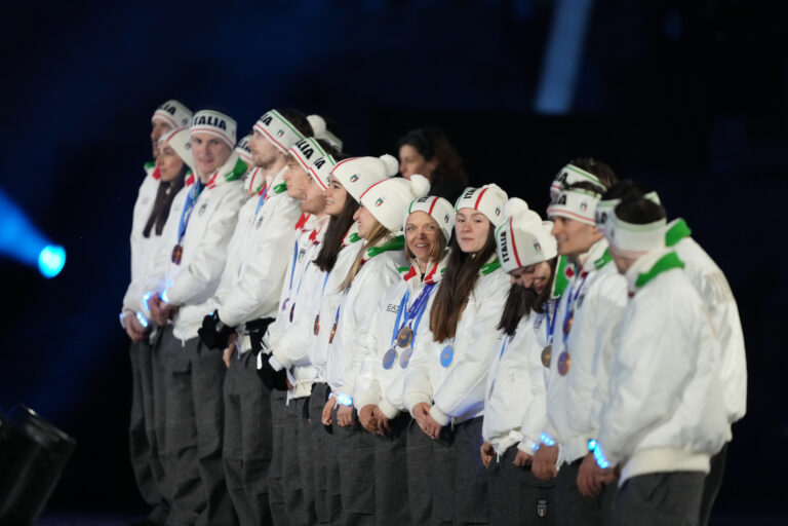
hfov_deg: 5.2
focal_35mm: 400
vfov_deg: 3.4
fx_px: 8755
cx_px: 394
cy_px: 263
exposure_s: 1/800
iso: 4000
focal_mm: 400
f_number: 2.8
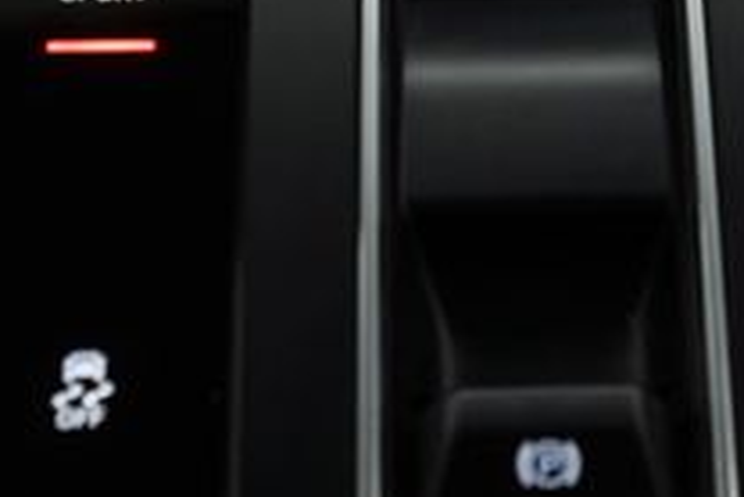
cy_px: 52
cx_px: 540
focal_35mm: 86
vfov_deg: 15.7
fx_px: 1779
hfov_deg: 23.4
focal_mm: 28
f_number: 3.2
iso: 400
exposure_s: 1/50
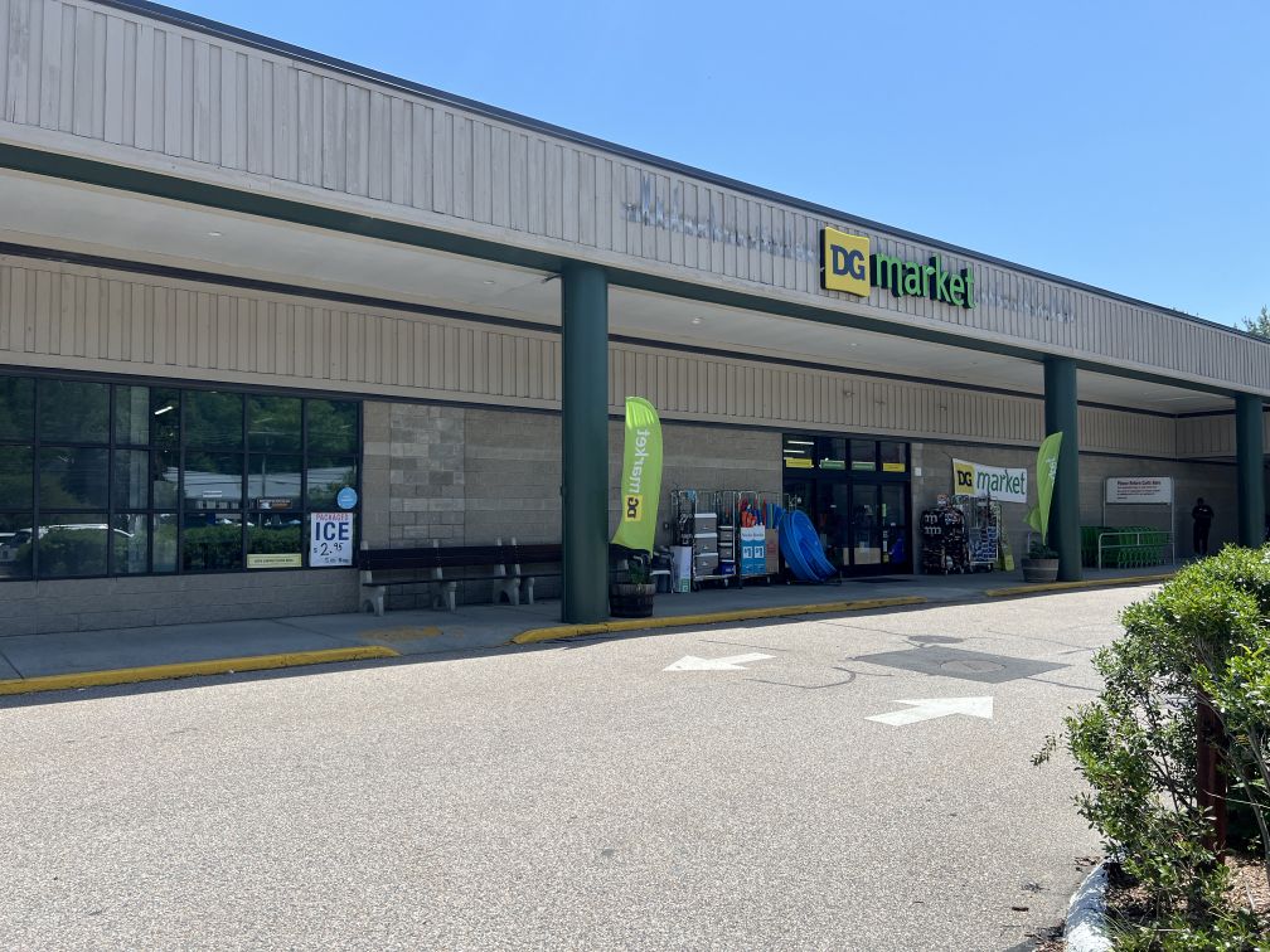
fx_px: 954
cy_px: 476
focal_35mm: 26
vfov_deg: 53.1
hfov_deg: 67.3
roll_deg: +0.7
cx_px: 635
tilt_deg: +2.2
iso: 50
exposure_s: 1/3257
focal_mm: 5.7
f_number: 1.5
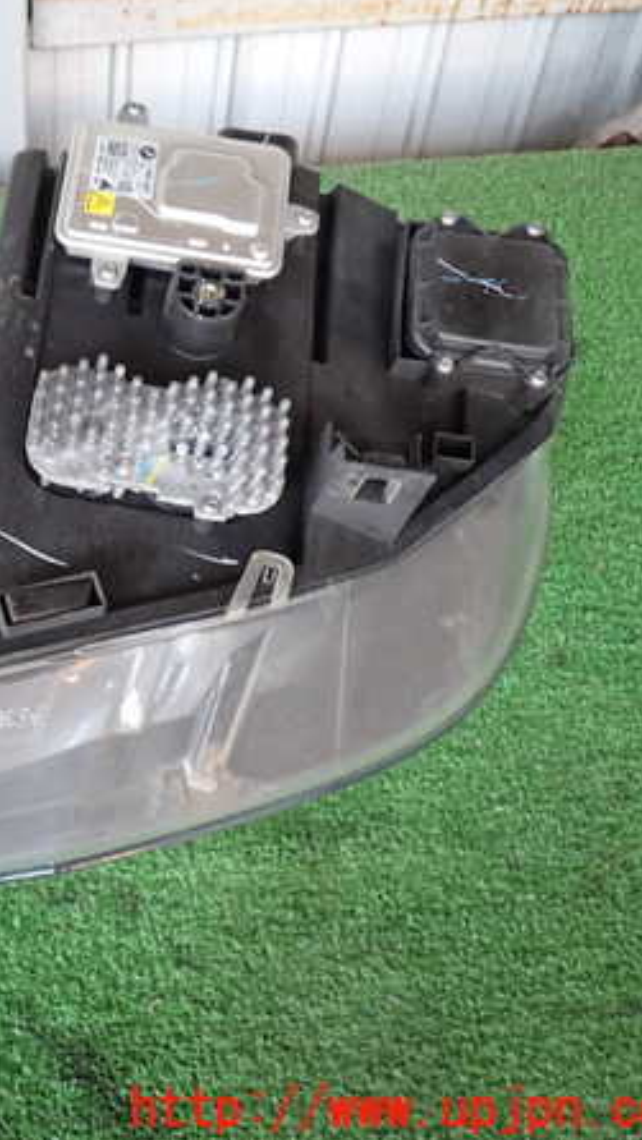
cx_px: -59
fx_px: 1240
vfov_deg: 49.4
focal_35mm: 41
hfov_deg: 26.8
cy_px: 567
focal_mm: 5.05
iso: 200
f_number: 2.2
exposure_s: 1/40
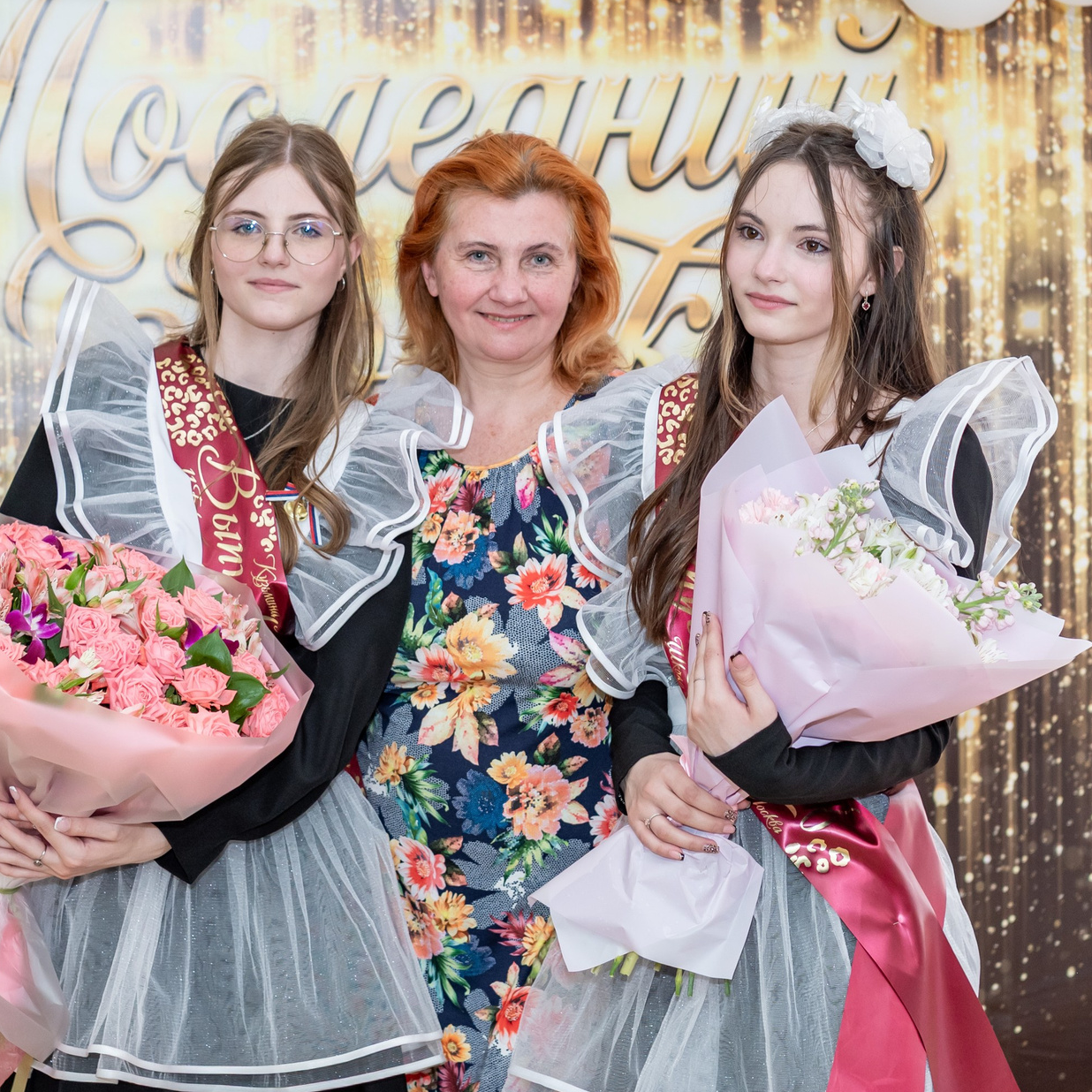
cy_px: 481
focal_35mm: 82
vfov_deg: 21.1
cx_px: 594
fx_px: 2927
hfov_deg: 21.1
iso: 400
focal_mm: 44
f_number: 2.8
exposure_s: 1/200
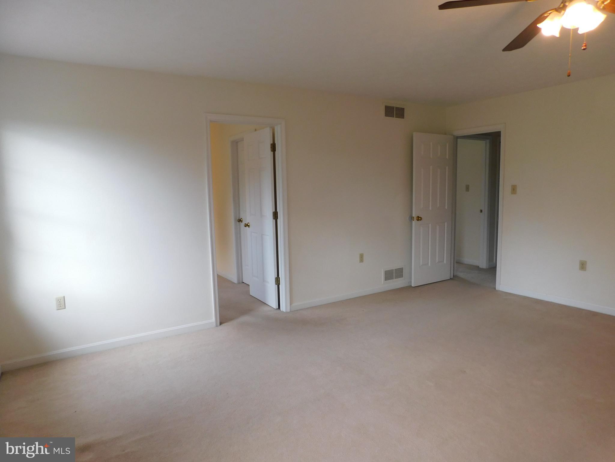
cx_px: 308
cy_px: 231
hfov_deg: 73.9
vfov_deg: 58.9
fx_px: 409
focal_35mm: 23
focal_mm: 4
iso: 125
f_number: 3
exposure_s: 1/30
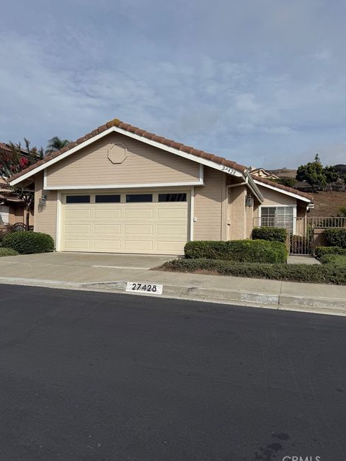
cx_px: 174
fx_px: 333
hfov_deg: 54.9
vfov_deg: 69.4
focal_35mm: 25
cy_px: 227
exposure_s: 1/10309
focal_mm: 6.76
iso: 80
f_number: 1.78
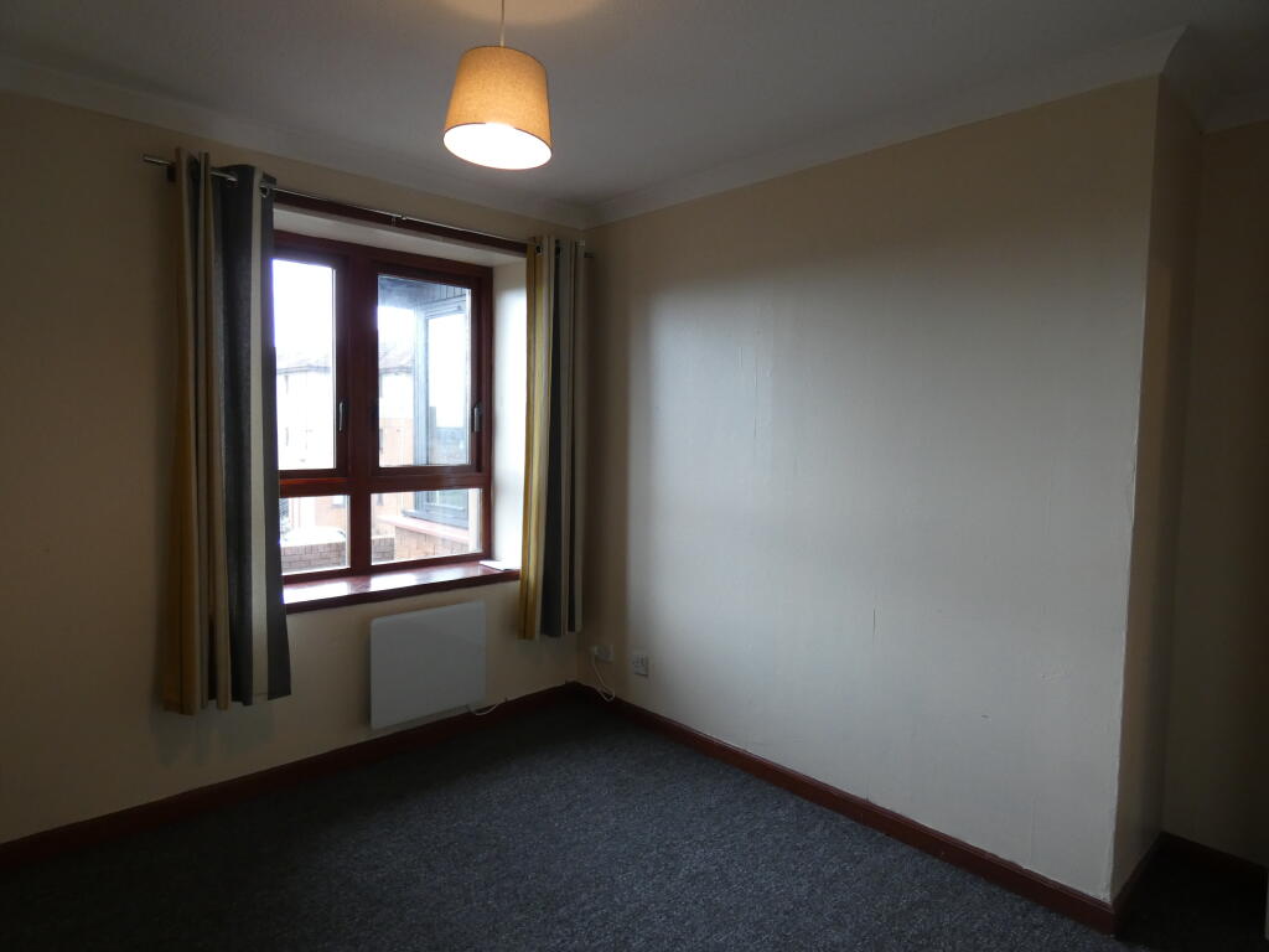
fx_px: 733
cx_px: 634
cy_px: 476
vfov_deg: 66.0
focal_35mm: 20
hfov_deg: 81.7
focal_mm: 3.6
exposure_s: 1/60
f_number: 2.8
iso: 200
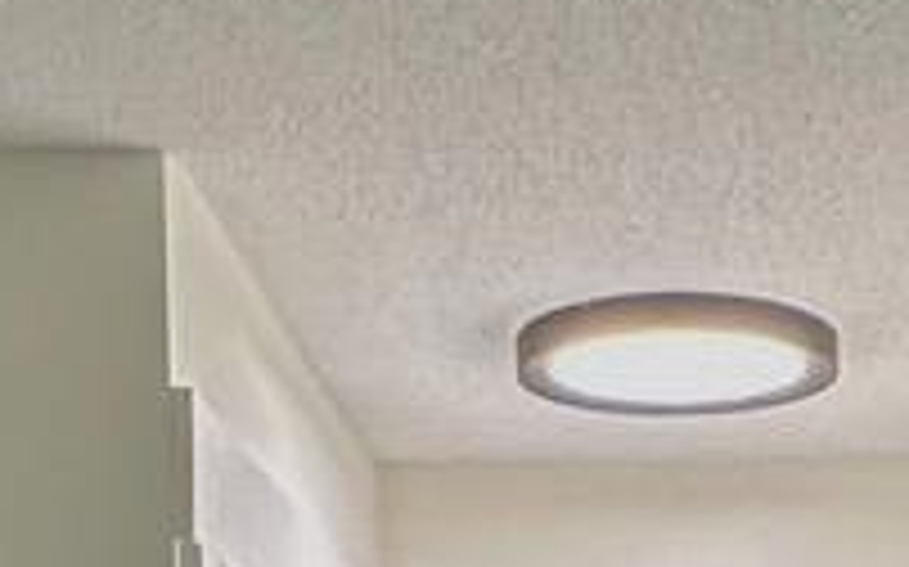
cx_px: 767
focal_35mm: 113
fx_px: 2798
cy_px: 1372
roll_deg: -1.6
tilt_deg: -4.5
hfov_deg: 18.2
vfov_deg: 10.1
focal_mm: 2.22
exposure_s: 1/83
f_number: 2.2
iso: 250
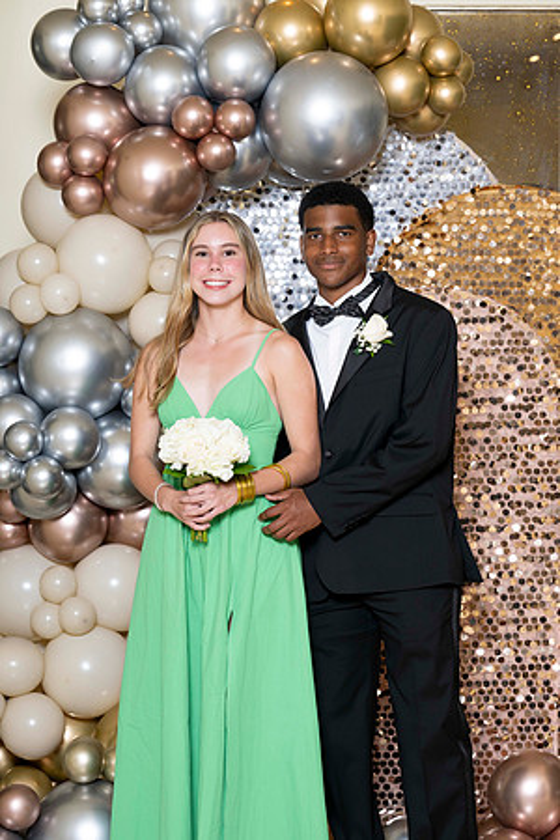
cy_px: 420
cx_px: 280
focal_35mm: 98
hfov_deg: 14.0
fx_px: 2286
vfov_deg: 20.8
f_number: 5.6
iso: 250
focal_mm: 98
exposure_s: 1/200
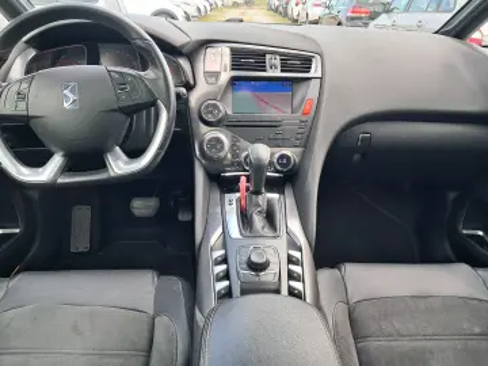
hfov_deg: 65.3
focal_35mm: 27
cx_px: 244
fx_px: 381
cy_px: 183
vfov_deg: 51.4
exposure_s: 1/50
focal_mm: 4
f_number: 1.8
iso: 50
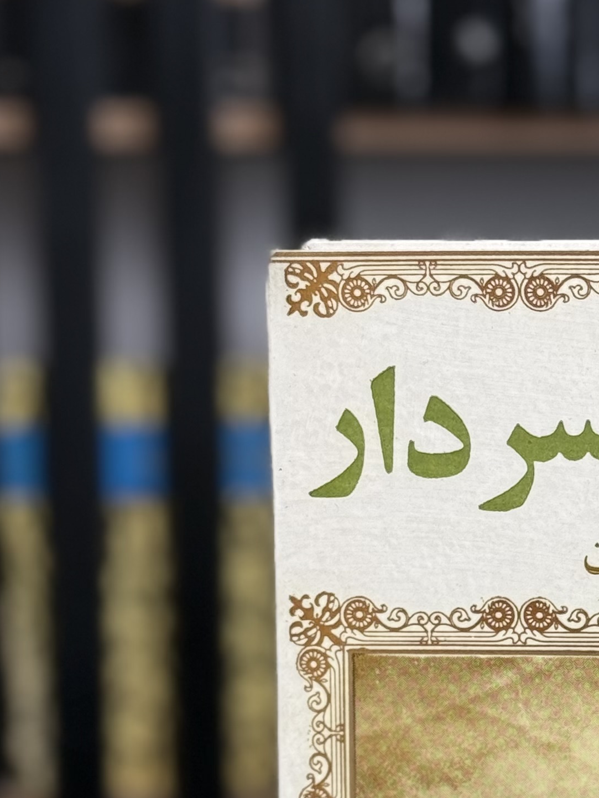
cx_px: 667
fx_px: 3092
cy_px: 535
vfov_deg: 14.7
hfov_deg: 10.9
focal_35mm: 134
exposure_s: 1/100
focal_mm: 6.76
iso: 64
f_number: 1.78
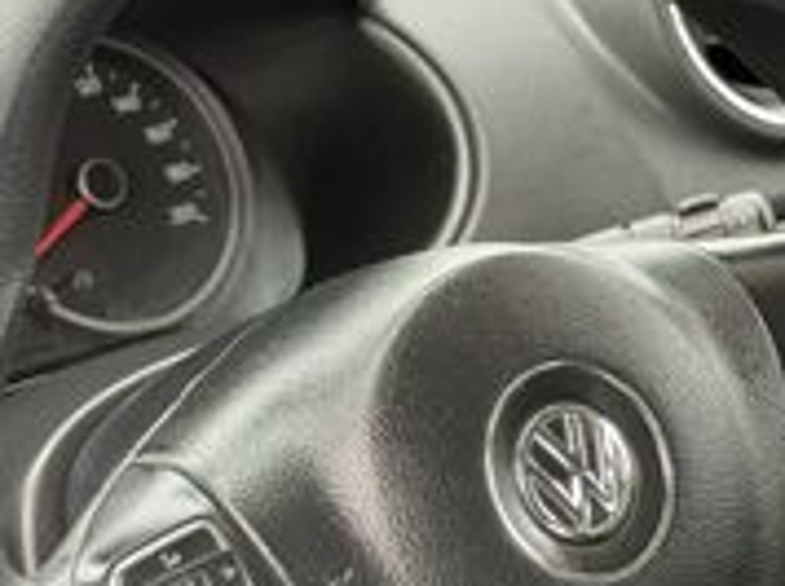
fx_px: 2876
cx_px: 719
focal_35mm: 127
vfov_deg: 11.6
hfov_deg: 15.4
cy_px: 410
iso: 100
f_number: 1.78
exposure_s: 1/242
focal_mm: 6.76
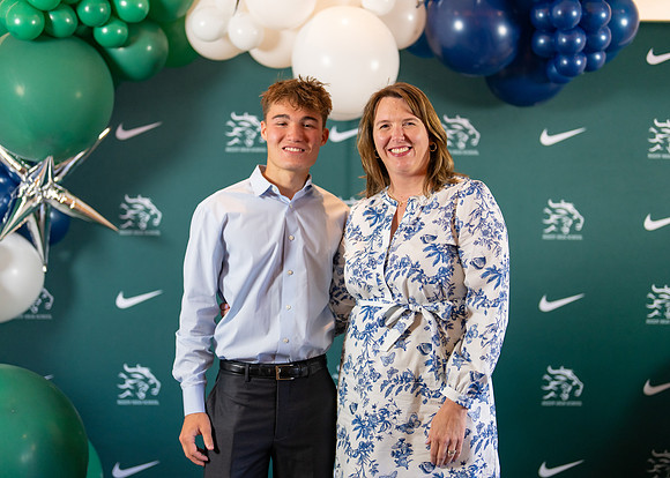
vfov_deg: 26.4
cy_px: 239
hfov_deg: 36.4
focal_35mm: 54
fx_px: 1018
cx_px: 335
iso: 500
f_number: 1.2
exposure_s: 1/400
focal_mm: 50
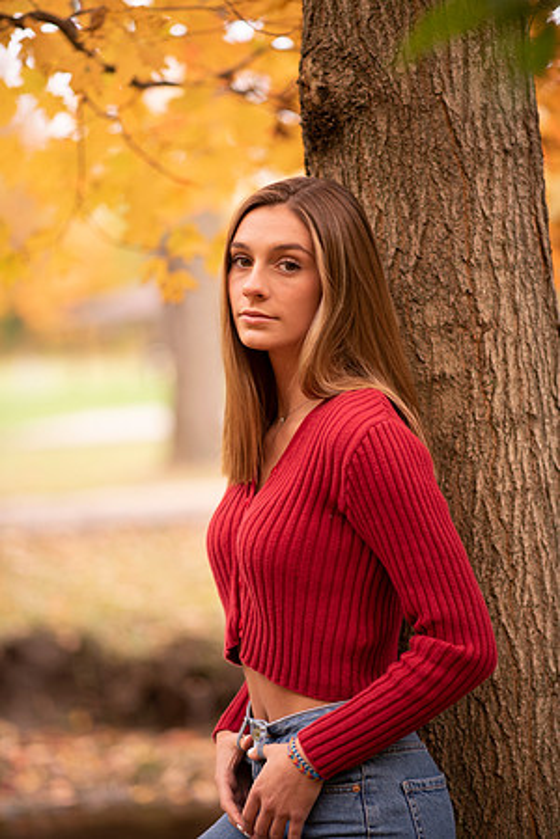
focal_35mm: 85
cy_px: 420
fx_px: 1983
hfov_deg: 16.1
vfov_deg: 23.9
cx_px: 280
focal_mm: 85
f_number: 1.8
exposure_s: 1/160
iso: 100
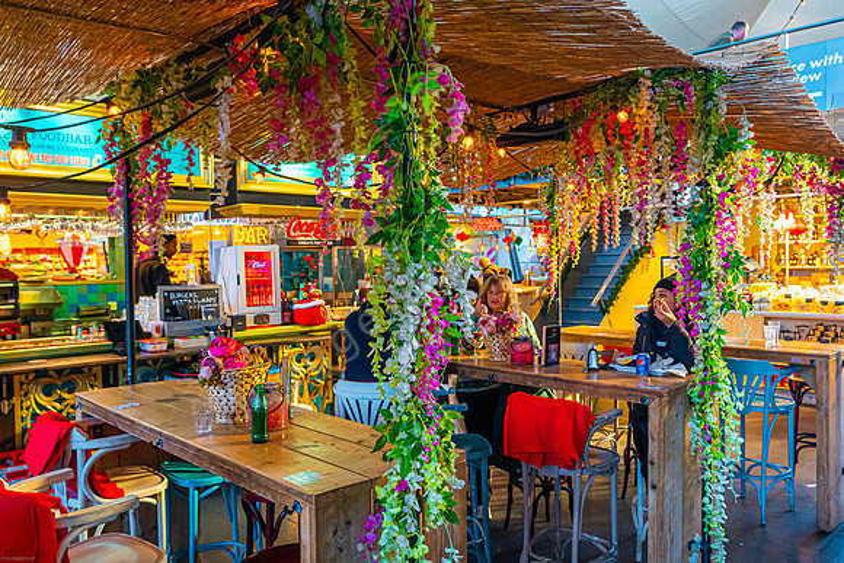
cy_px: 282
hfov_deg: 65.5
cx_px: 422
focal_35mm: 28
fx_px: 657
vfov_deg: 46.4
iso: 2500
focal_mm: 19
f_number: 4
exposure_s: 1/200
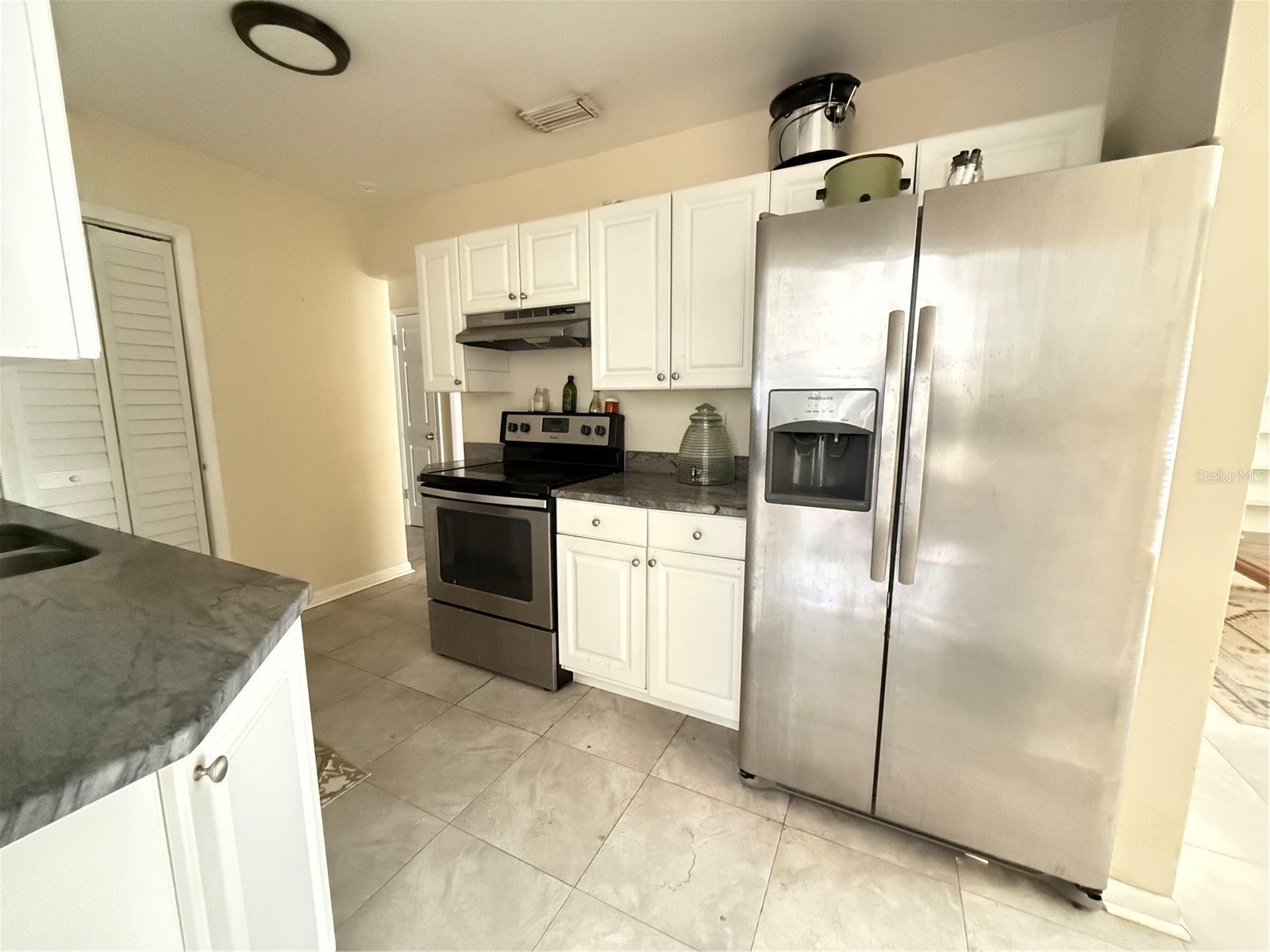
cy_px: 476
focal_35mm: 14
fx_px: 514
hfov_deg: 102.1
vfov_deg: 85.7
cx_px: 635
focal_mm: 2.22
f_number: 2.2
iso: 1250
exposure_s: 1/60
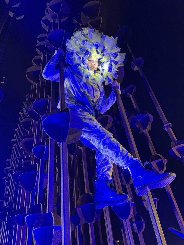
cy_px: 122
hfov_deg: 53.1
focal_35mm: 26
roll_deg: +8.5
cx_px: 92
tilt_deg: +38.4
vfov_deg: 67.3
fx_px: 184
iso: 640
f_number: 1.6
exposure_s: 1/31
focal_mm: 4.2
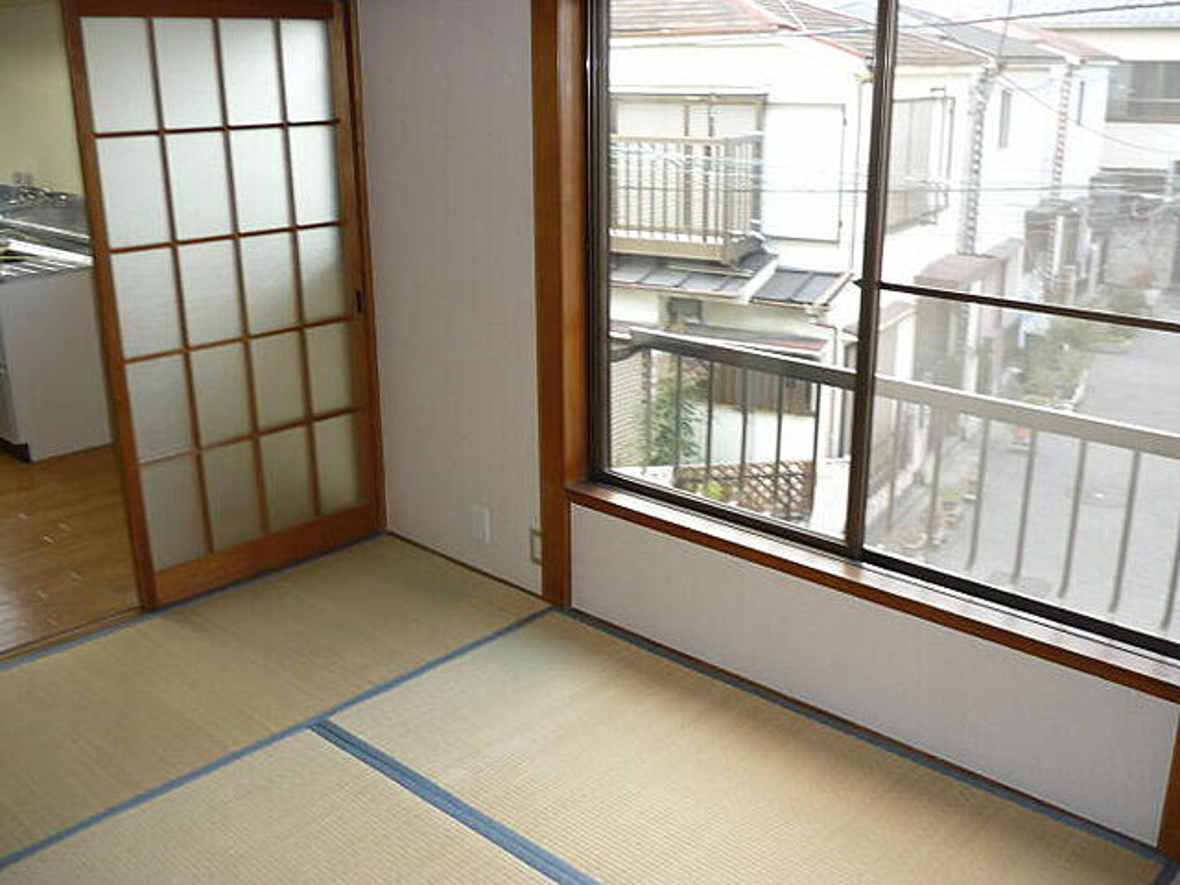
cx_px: 590
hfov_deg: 55.4
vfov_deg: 42.9
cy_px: 442
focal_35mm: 33
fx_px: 1125
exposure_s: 1/30
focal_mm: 5.5
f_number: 2.8
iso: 125
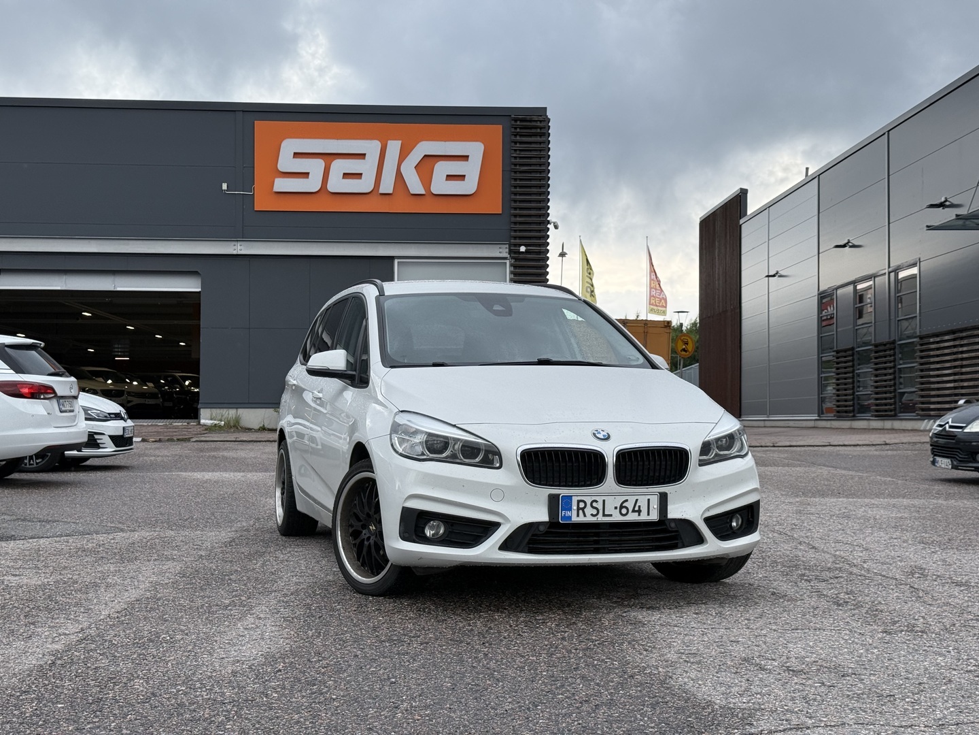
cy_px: 368
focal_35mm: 48
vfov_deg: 30.3
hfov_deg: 39.7
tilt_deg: +2.2
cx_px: 490
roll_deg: +0.1
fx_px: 1358
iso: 64
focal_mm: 6.76
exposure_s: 1/1242
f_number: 1.78
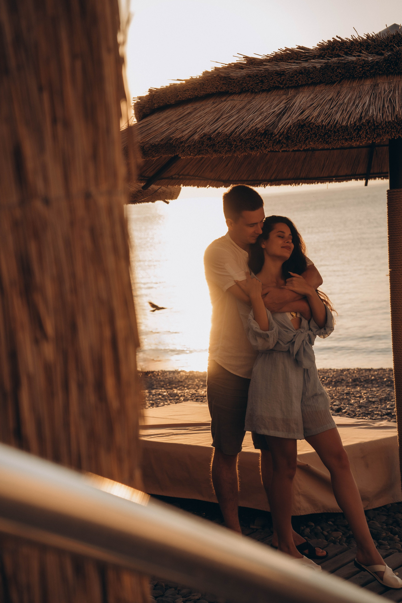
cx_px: 201
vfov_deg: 28.8
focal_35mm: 70
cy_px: 302
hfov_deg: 19.5
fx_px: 1172
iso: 500
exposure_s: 1/500
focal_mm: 70
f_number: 5.6
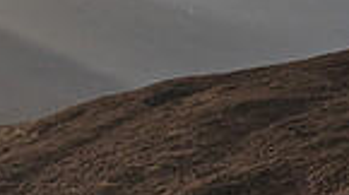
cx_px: 5
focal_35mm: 218
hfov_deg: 9.8
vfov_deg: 5.5
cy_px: 30
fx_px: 2014
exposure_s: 1/250
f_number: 5.6
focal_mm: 25
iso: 200
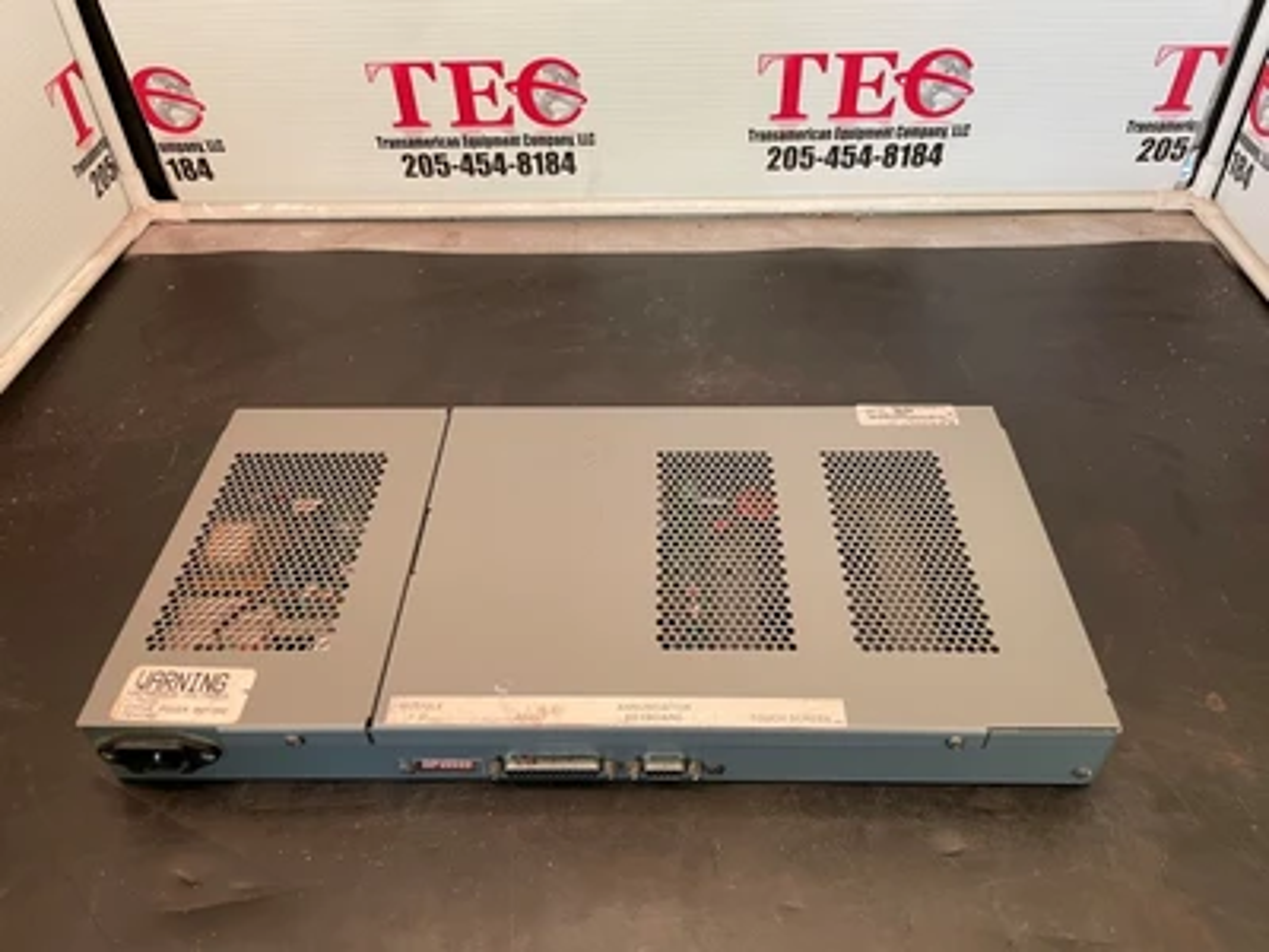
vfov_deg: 53.1
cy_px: 476
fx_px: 953
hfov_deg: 67.3
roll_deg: +1.0
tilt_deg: -43.2
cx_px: 634
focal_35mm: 26
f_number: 1.6
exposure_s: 1/59
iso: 250
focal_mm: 4.2
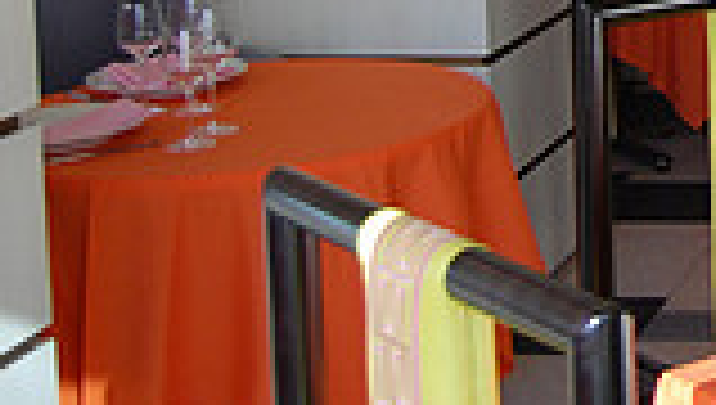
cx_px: 1198
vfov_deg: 11.1
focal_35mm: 103
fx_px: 1958
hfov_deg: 17.6
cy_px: -284
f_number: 3.5
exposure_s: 1/50
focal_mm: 18
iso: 400
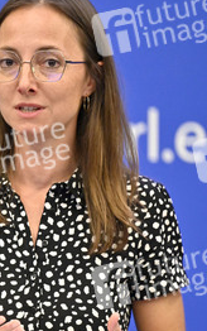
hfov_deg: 4.6
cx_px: 42
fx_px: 2597
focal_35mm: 288
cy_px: 216
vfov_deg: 7.3
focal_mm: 185
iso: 5000
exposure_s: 1/800
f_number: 2.8
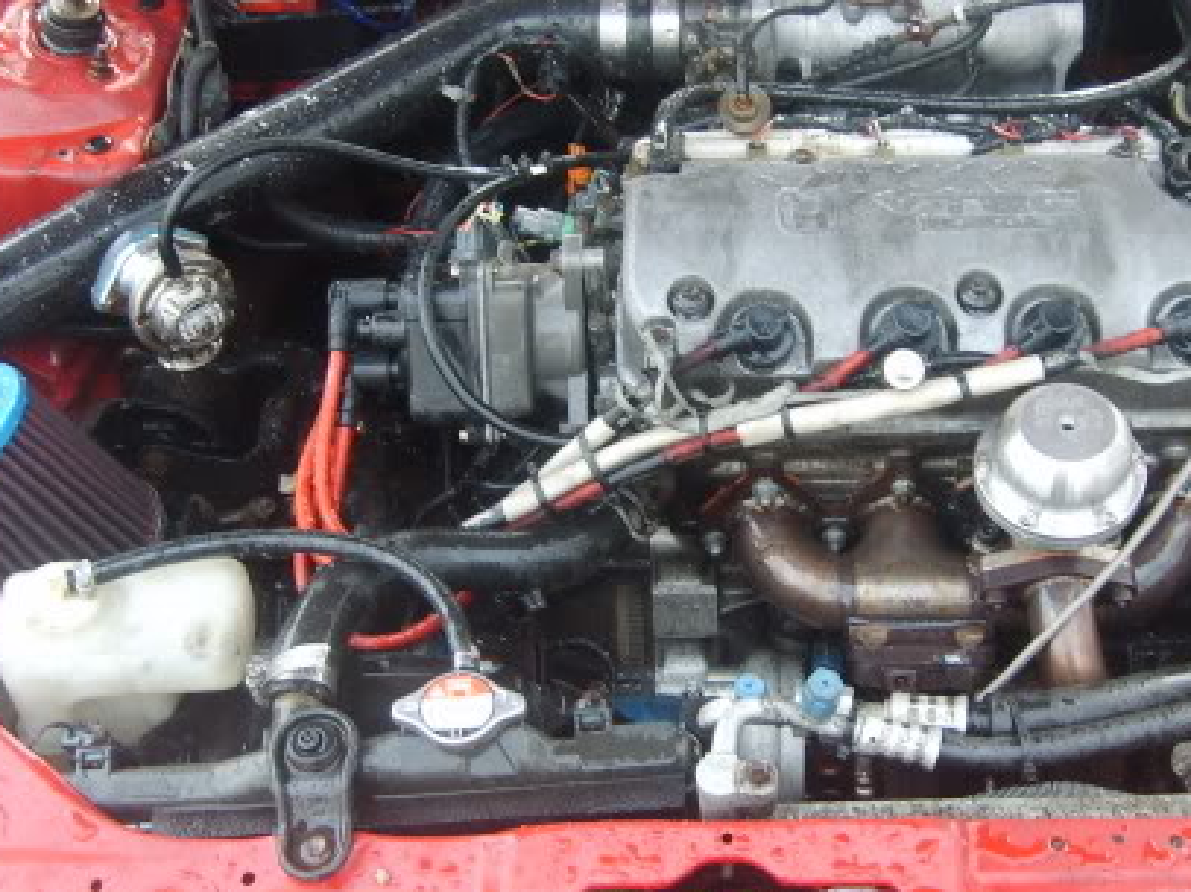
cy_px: 374
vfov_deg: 26.5
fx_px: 1892
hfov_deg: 34.7
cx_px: 752
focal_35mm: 55
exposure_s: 1/60
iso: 50
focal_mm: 5.8
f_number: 2.8
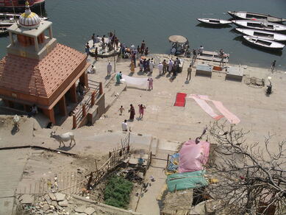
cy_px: 108
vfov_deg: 23.7
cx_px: 143
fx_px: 512
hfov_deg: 31.2
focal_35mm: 62
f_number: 6
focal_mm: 12.8
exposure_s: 1/524
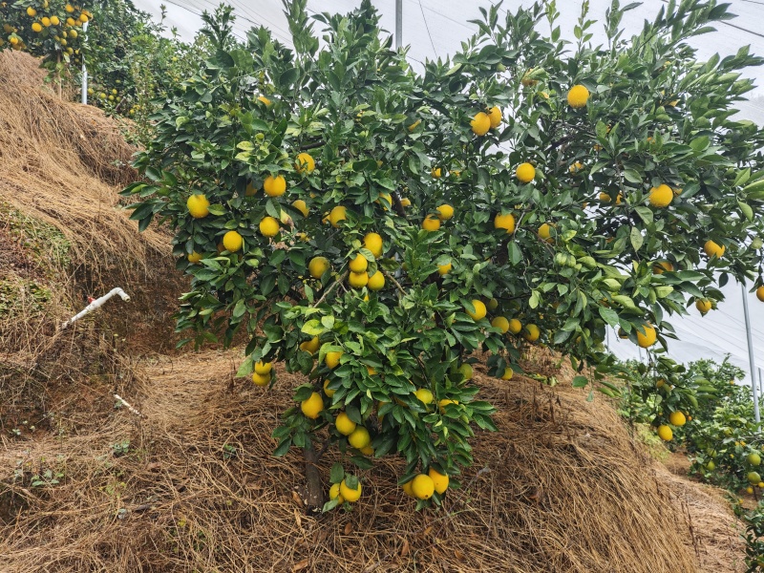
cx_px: 382
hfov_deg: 73.9
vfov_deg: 58.9
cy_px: 286
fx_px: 508
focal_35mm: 23
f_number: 1.6
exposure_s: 1/101
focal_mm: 6.55
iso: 64
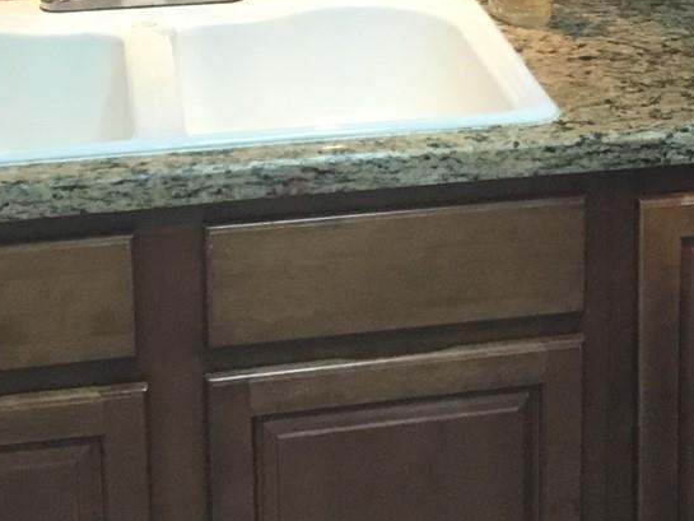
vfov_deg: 15.6
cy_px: -117
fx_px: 1825
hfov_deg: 21.5
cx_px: 457
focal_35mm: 91
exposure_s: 1/30
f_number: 2.4
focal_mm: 3.3
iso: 100
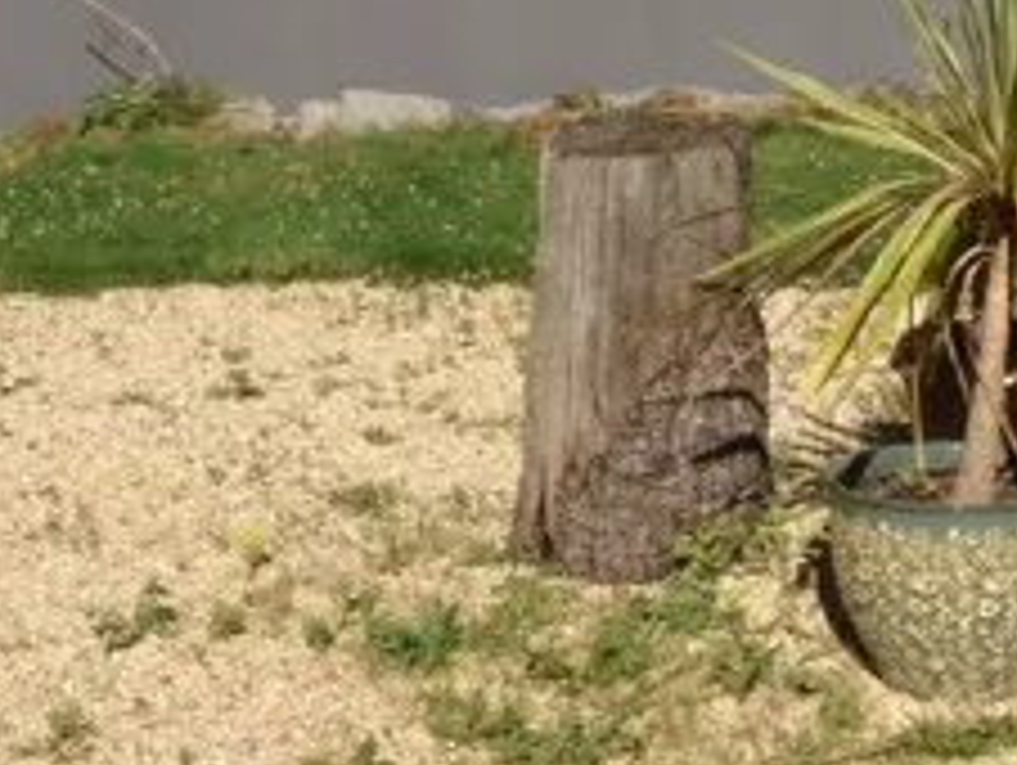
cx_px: 842
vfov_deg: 14.8
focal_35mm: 99
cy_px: 58
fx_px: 2912
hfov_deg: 19.6
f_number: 2.4
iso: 64
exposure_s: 1/2513
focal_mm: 4.28
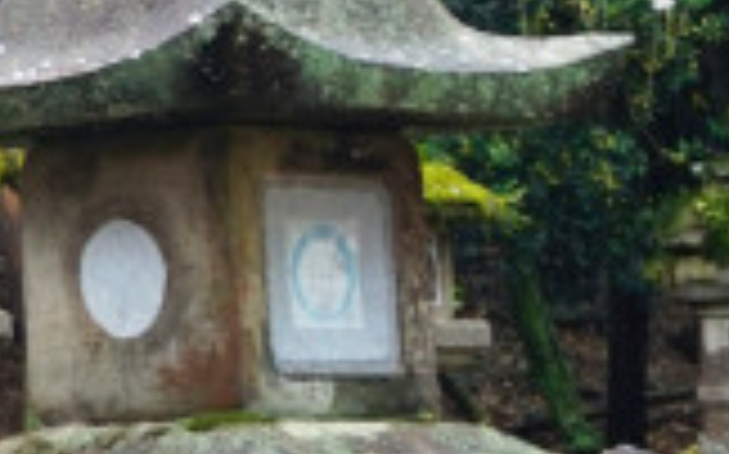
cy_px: -328
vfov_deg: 6.6
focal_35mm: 196
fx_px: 3888
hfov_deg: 10.2
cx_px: -508
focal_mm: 23
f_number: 4
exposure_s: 1/60
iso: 400
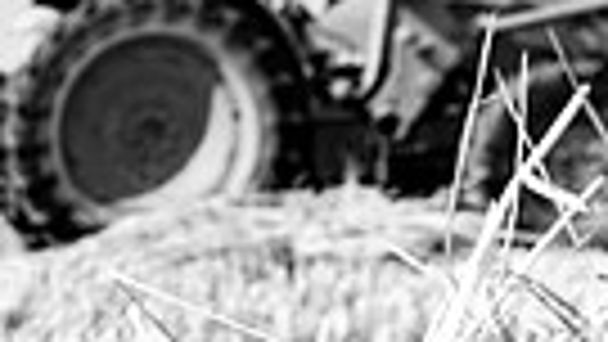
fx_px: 1741
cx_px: -27
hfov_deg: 19.1
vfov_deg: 11.1
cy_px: 322
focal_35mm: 108
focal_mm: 24
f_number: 5.6
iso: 64
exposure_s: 1/1000
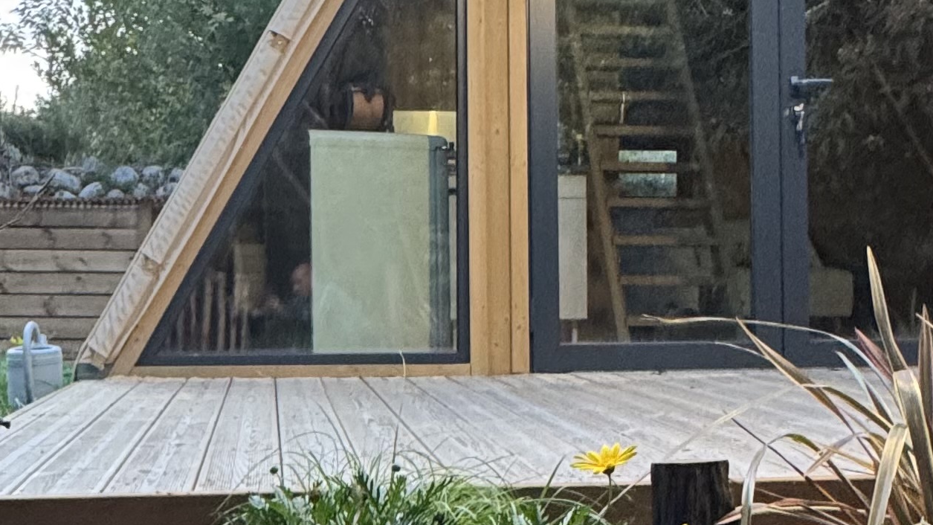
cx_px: 349
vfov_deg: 24.4
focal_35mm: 49
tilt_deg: +1.0
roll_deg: +0.6
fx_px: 1212
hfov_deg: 41.8
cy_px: 272
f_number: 2.2
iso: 400
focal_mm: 2.22
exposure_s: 1/50
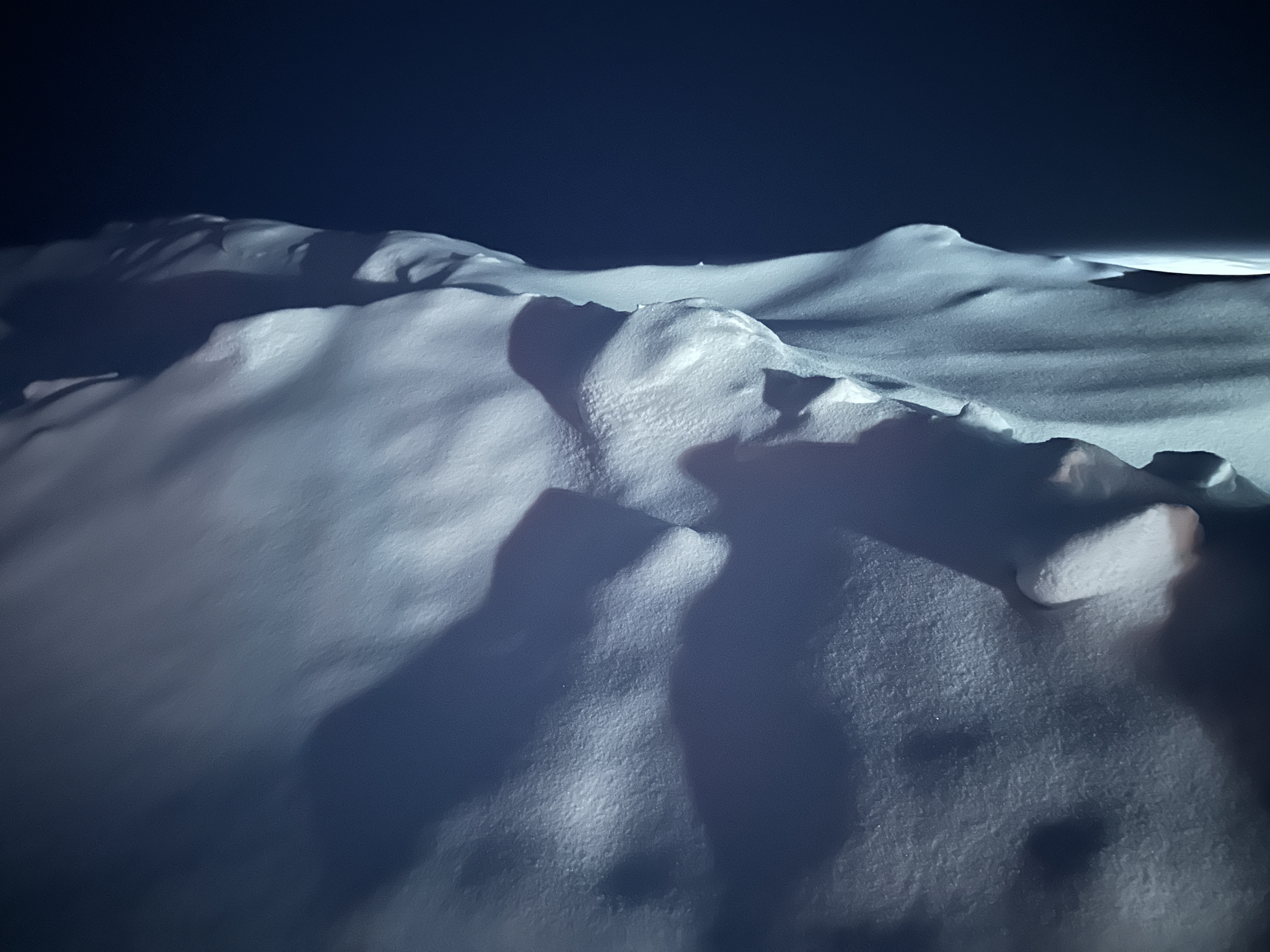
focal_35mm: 24
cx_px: 635
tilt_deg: -14.6
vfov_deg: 56.8
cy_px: 476
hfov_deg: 71.6
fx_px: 881
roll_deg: +0.3
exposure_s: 1/5
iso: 5000
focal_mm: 6.86
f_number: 1.78
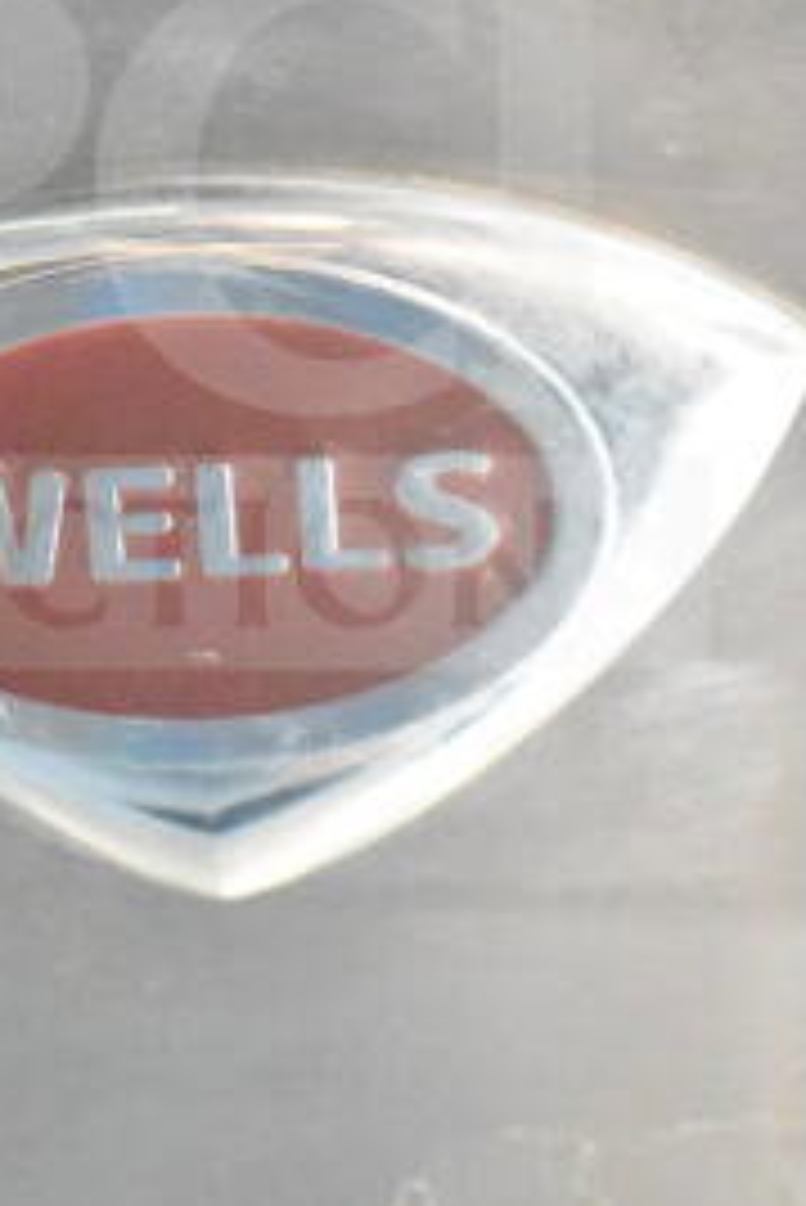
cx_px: 203
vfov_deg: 17.5
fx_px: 3890
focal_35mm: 116
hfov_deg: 11.8
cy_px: 313
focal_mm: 34
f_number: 4.5
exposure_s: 1/40
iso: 25600
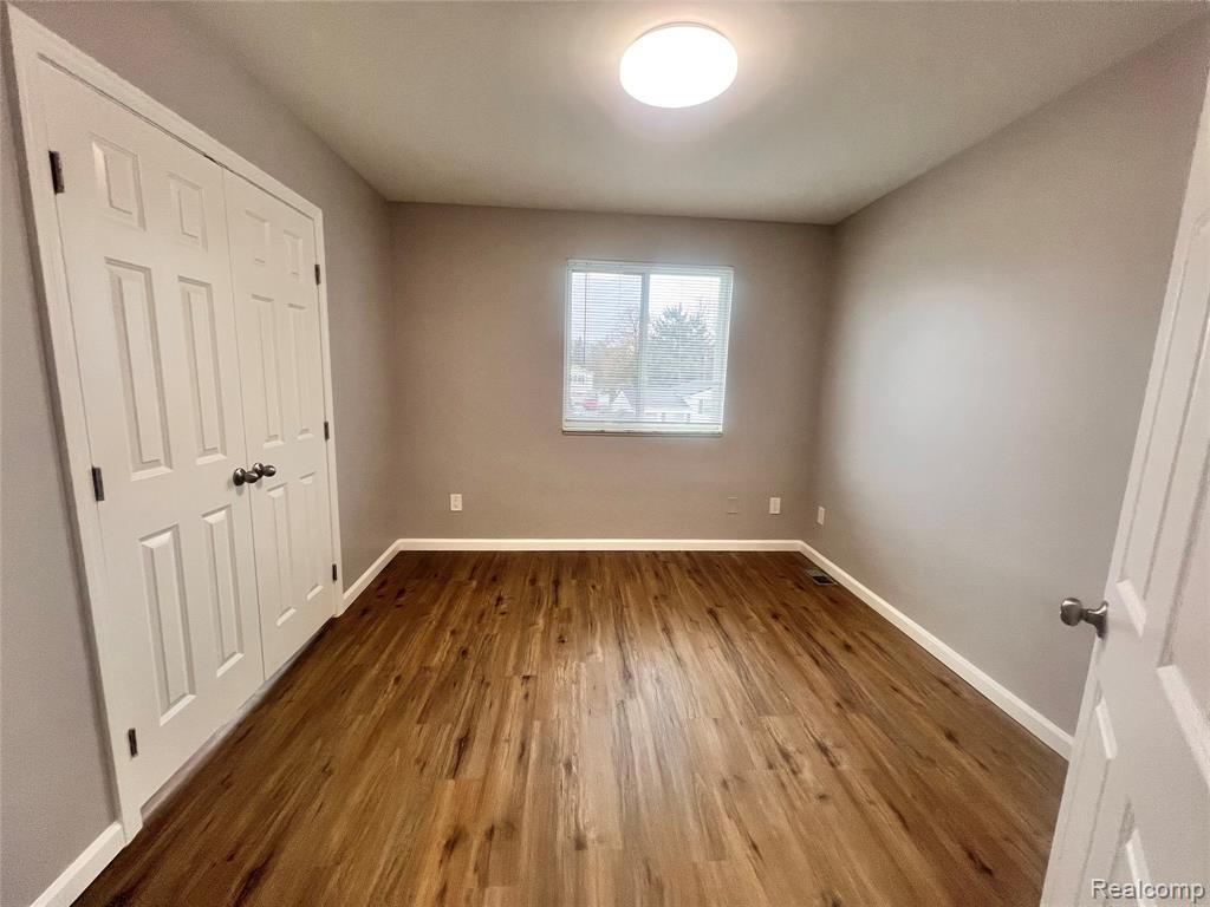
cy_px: 454
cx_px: 605
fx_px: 454
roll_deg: -1.3
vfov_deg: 89.9
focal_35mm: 13
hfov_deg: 106.2
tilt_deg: -8.7
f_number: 1.8
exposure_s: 1/120
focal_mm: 1.57
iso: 250
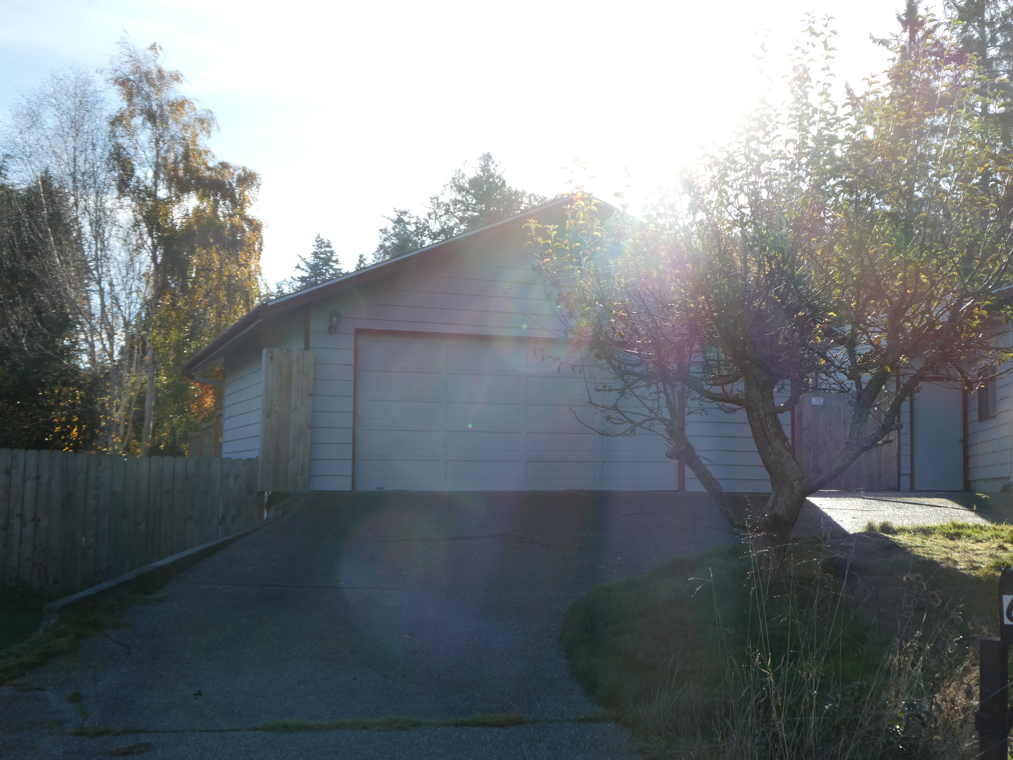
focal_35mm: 40
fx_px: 1171
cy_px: 380
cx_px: 506
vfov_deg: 36.0
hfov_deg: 46.8
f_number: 3.8
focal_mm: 7.2
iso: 80
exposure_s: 1/400
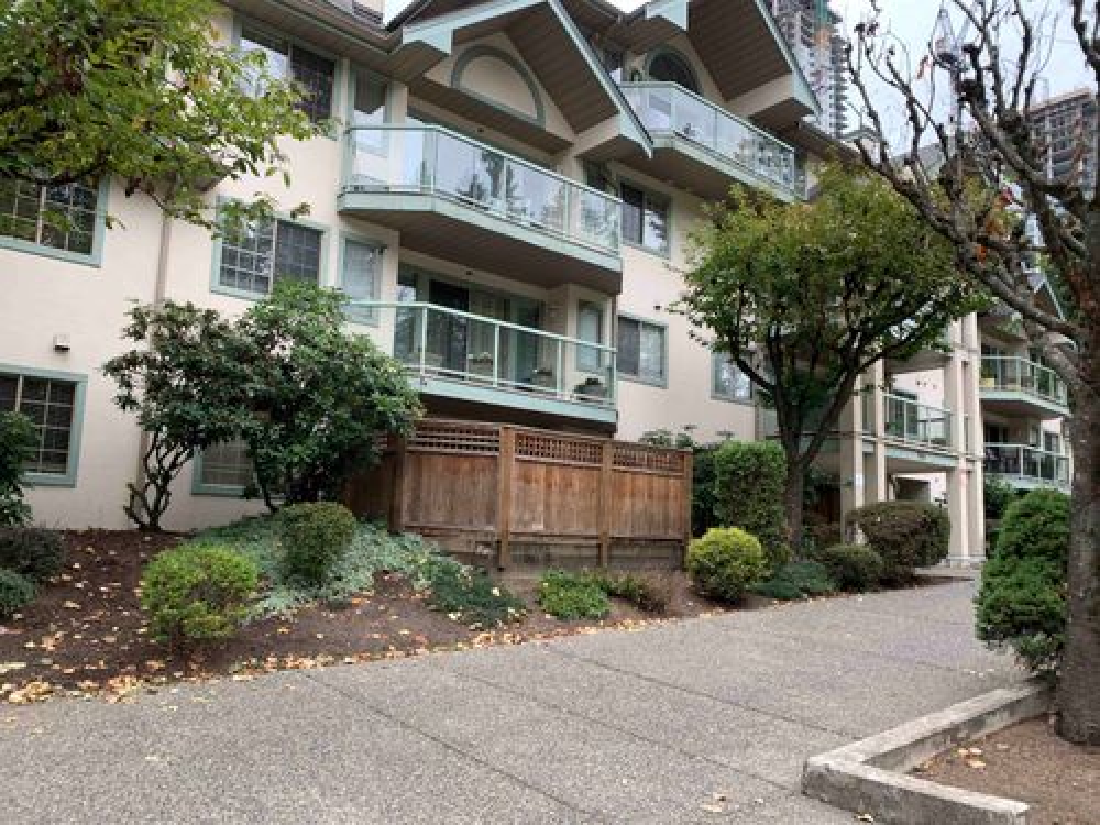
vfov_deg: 53.1
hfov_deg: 67.3
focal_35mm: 26
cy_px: 412
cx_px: 550
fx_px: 826
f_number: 1.8
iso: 25
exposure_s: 1/147
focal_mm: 4.25
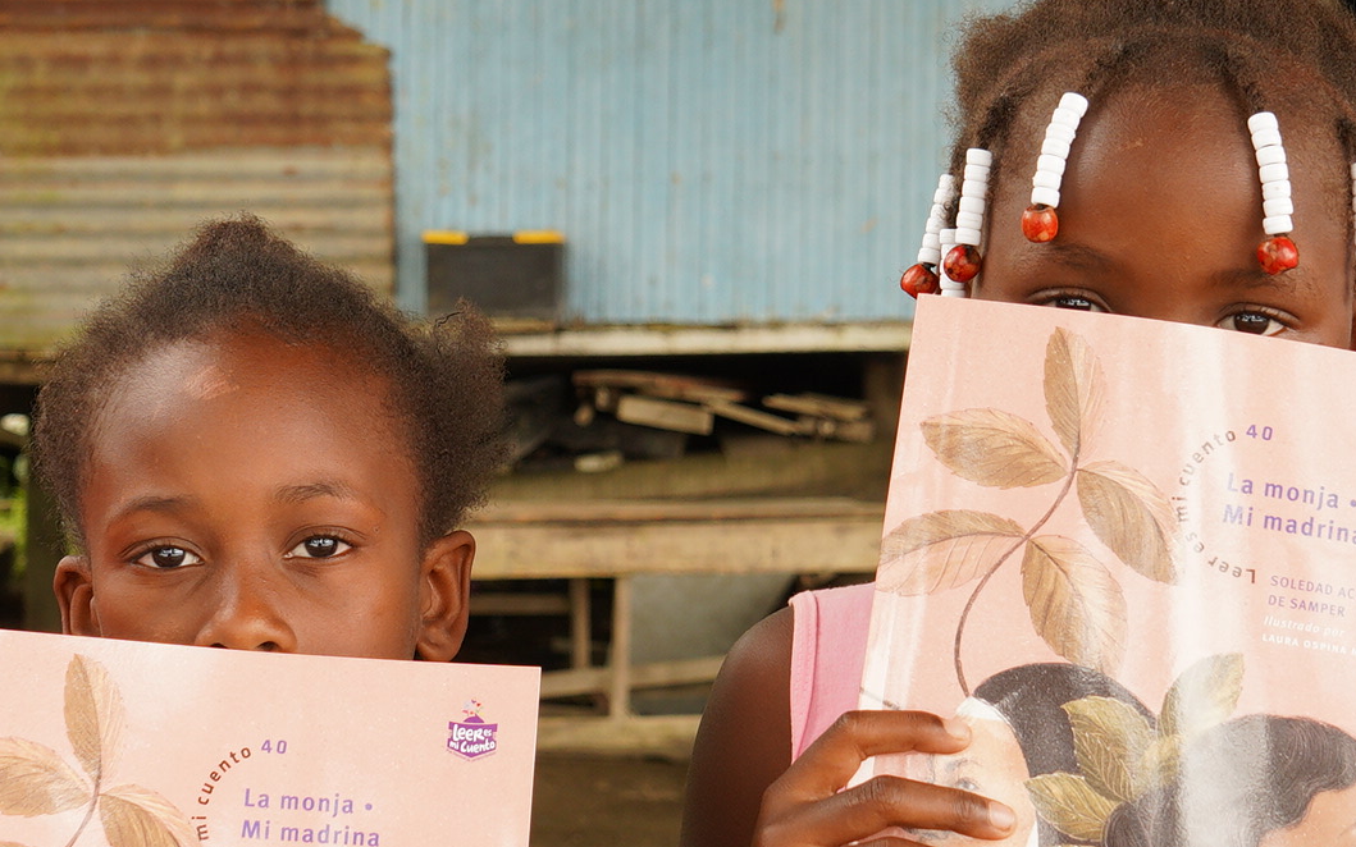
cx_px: 512
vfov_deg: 16.1
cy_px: 416
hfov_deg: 25.5
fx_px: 2994
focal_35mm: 81
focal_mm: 28
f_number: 5.6
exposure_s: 1/160
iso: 320
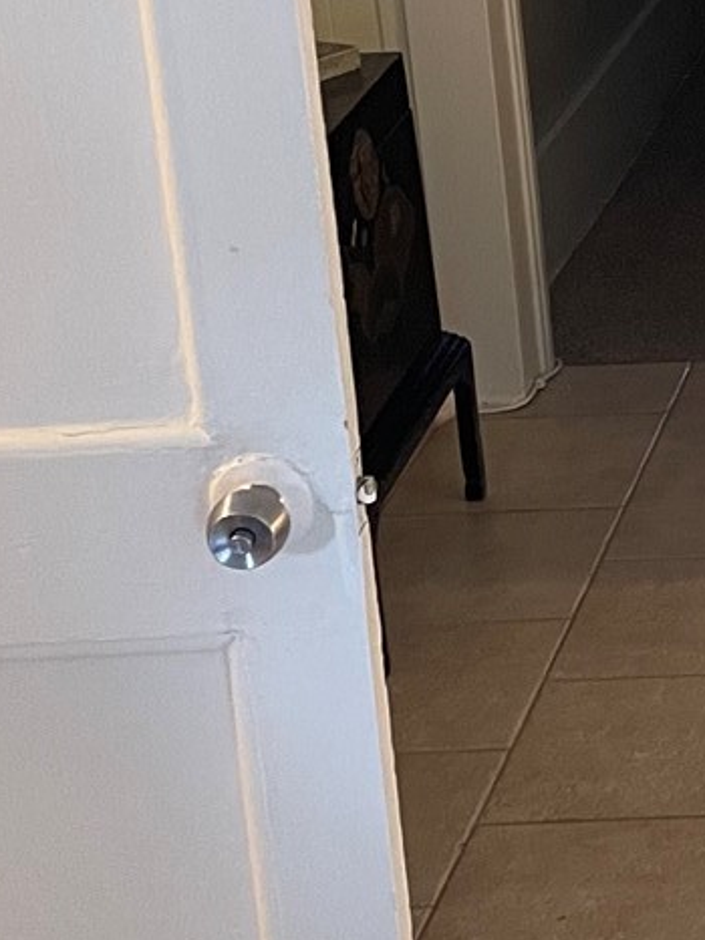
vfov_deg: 18.2
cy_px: 191
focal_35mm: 107
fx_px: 2907
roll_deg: +1.0
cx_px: 1329
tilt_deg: -19.4
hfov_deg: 12.5
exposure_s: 1/60
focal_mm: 4.2
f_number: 1.6
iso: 200
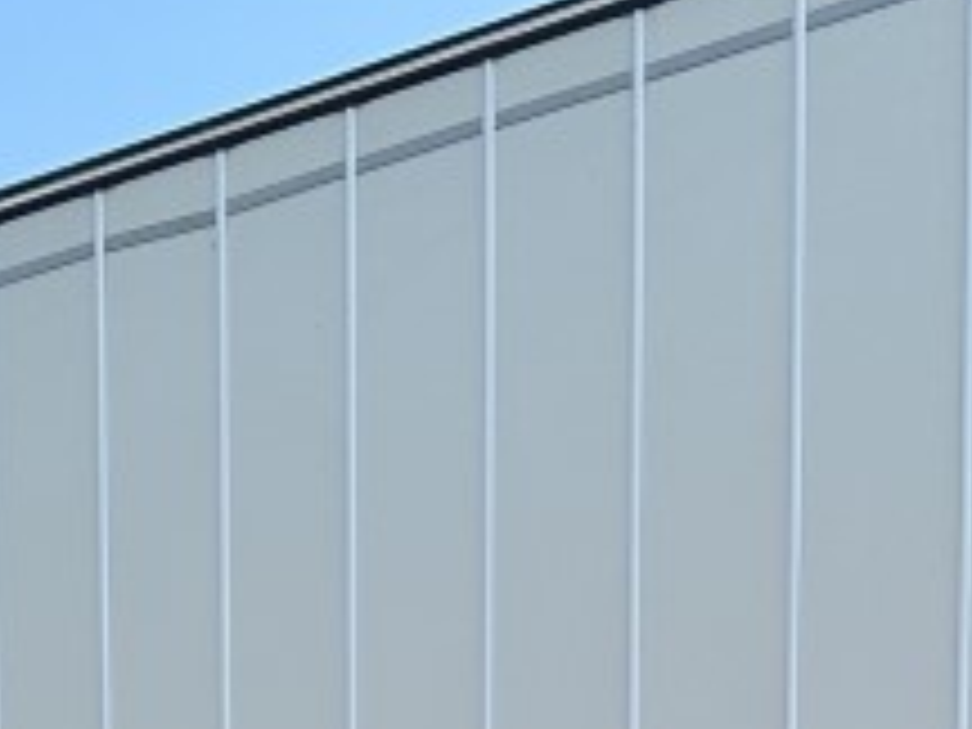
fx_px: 3201
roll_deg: +1.2
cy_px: 1660
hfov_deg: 17.2
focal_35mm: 114
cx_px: 243
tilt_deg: -6.2
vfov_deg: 11.2
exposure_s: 1/2591
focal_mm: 6.86
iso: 80
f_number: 1.78
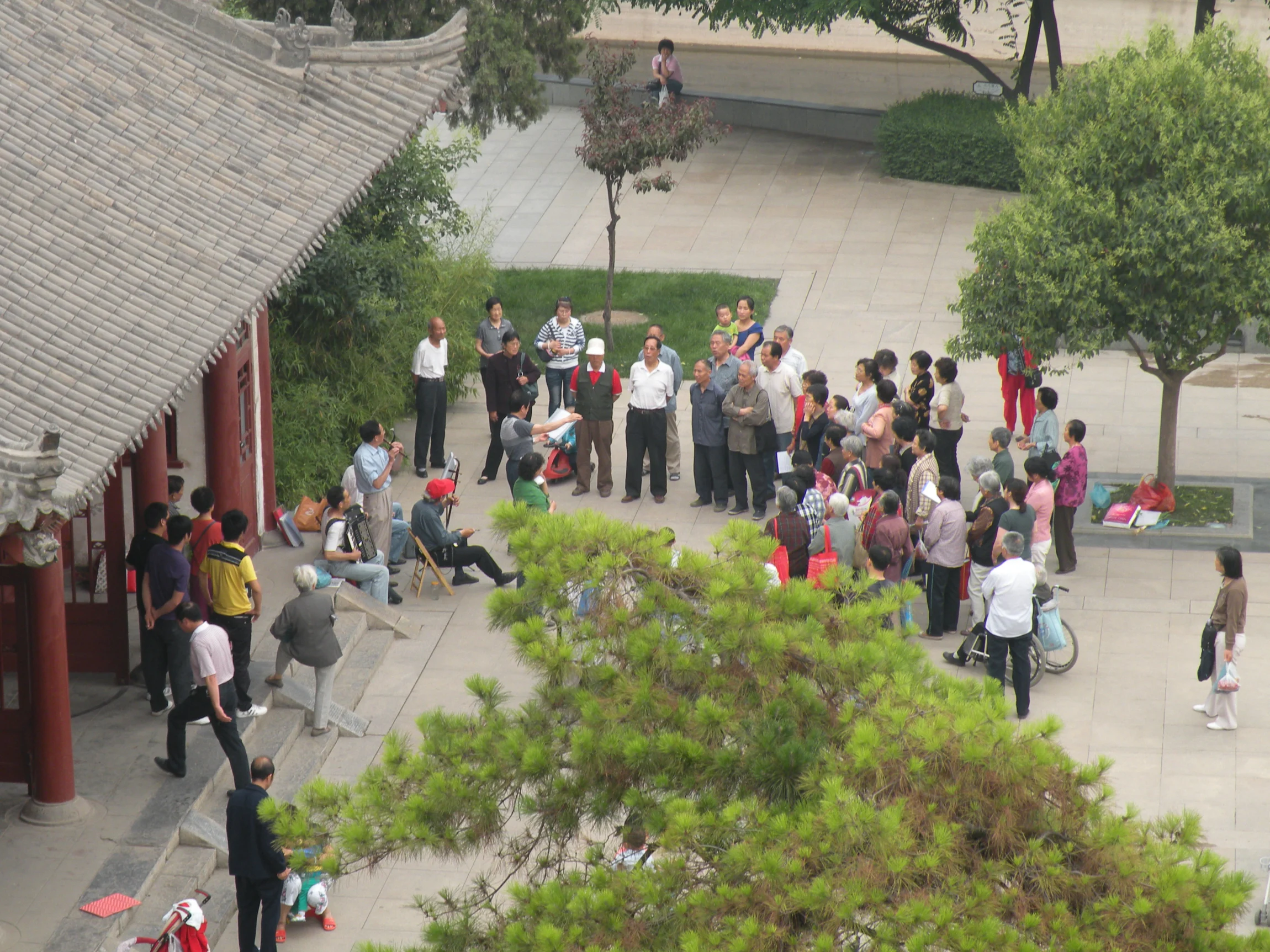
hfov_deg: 17.6
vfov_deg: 13.2
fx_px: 4109
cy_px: 476
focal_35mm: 112
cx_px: 635
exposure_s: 1/112
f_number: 4
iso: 64
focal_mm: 19.8
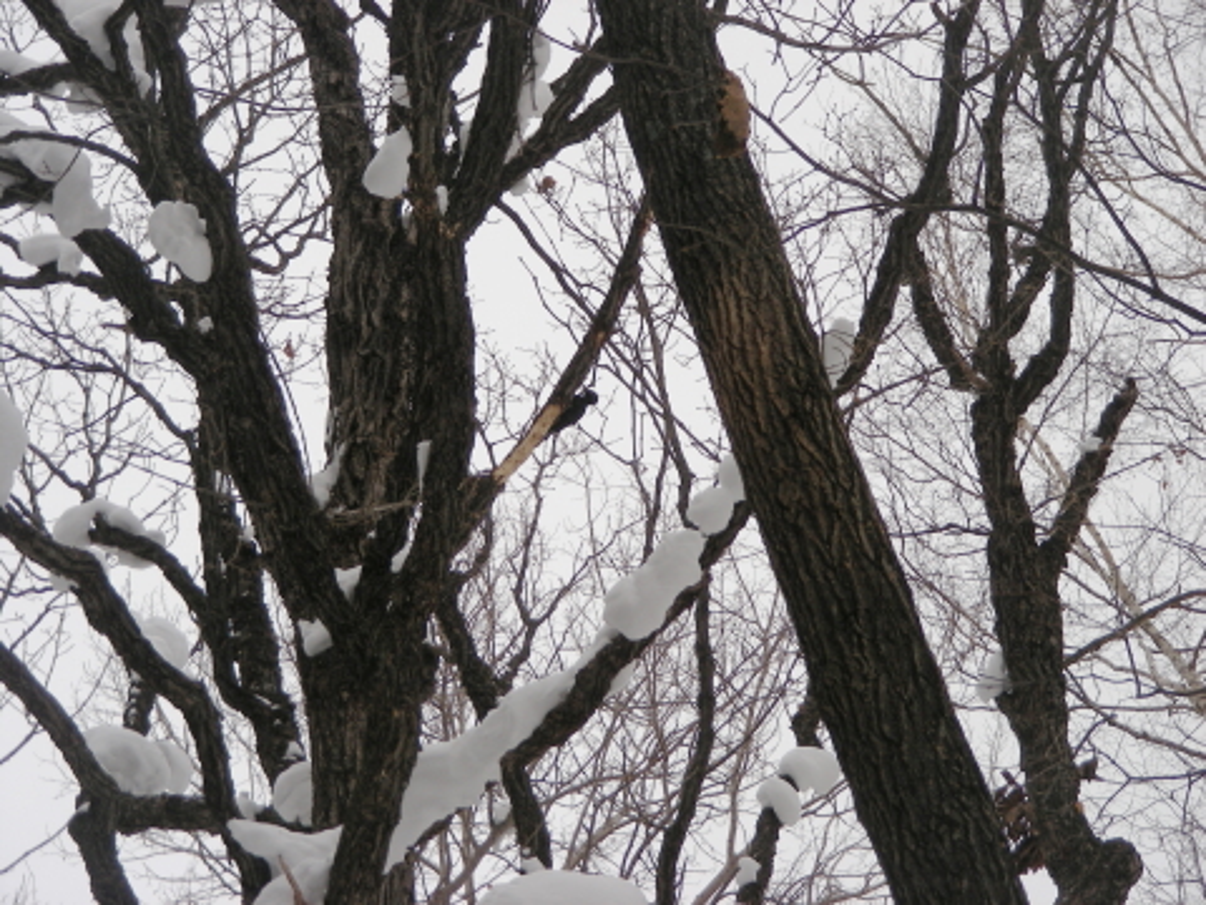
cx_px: 603
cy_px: 452
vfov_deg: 11.6
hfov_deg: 15.4
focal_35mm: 128
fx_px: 4459
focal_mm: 21.3
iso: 50
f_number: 3.5
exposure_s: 1/130
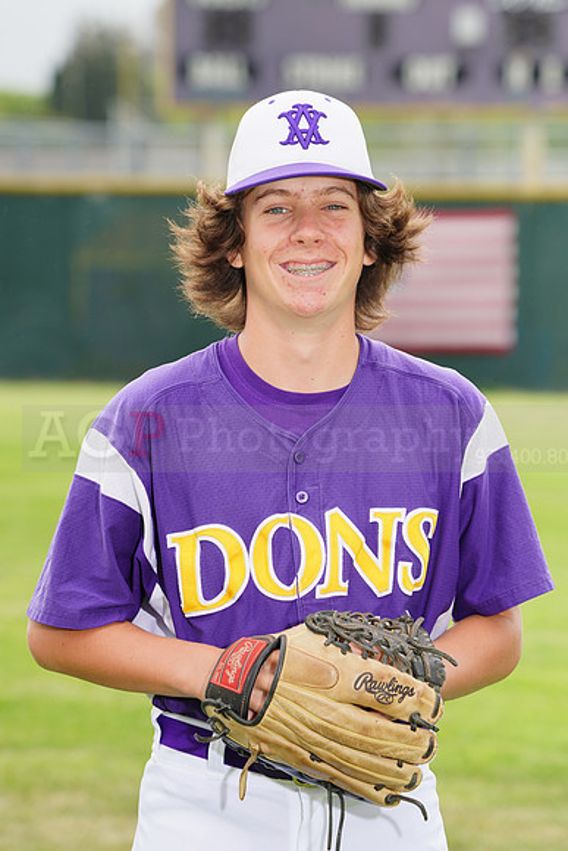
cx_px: 284
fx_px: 5913
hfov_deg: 5.5
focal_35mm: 250
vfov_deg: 8.2
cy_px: 426
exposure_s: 1/250
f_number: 9
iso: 200
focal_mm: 250
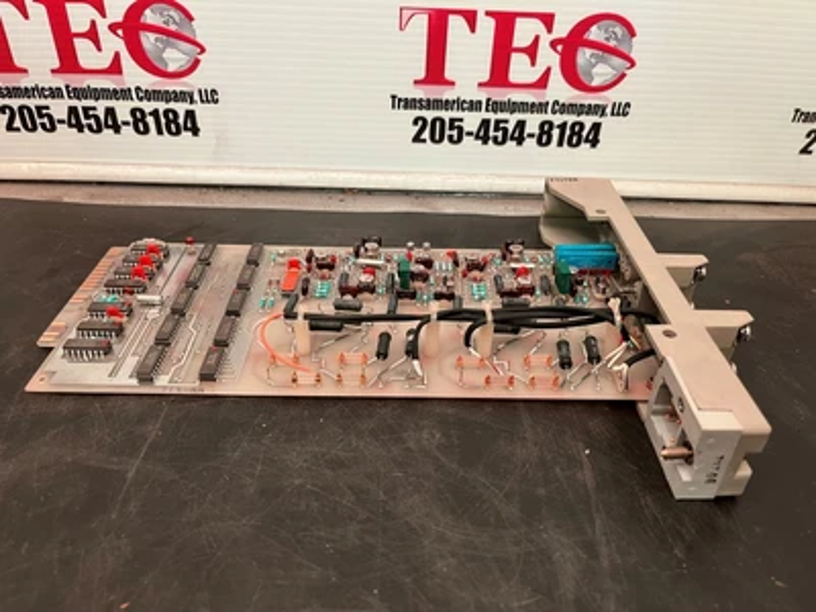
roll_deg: -2.8
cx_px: 408
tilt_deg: -34.6
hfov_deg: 67.3
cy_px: 306
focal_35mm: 26
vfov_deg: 53.1
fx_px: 613
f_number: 1.6
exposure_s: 1/59
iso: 250
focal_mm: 5.1
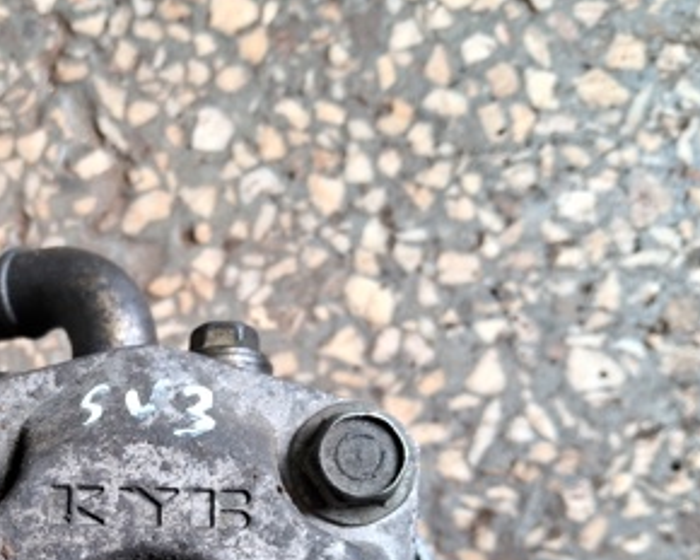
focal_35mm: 56
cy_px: 552
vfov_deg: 25.8
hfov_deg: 31.8
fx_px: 1160
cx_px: 58
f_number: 1.8
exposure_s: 1/50
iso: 160
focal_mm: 3.98
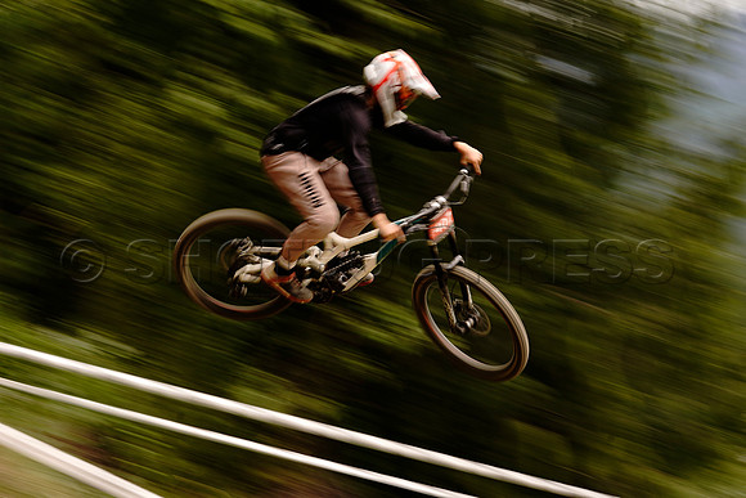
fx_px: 1451
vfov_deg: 19.5
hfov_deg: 28.8
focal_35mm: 70
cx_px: 373
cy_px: 249
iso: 80
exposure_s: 1/30
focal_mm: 70
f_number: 10
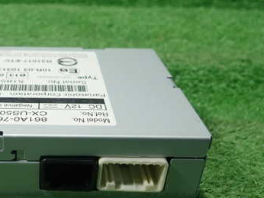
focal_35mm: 52
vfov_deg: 27.9
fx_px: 397
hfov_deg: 35.1
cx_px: 38
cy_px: 136
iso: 250
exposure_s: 1/125
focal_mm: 5.5
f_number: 2.3
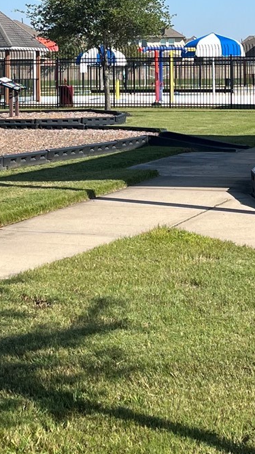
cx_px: 94
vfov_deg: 23.8
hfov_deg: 13.9
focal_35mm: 87
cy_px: 50
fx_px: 1046
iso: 50
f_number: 1.5
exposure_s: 1/3968
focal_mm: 5.7
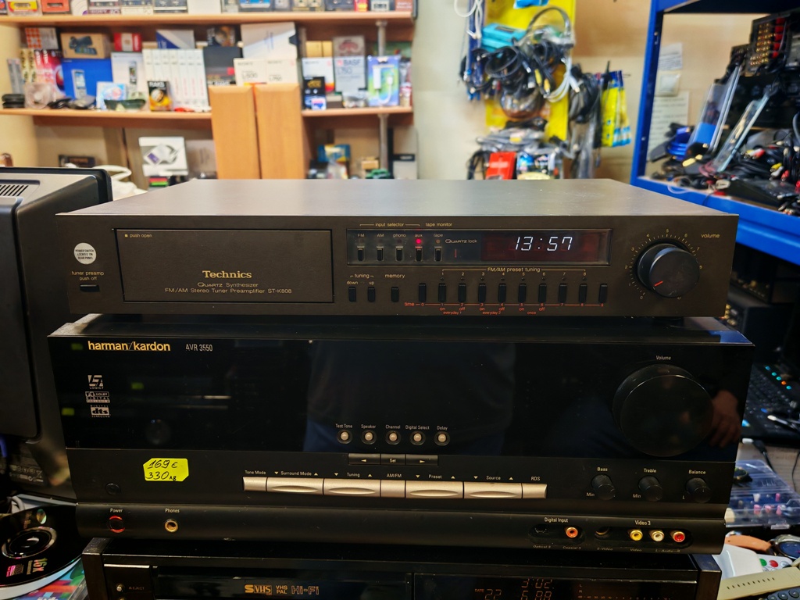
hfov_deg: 65.3
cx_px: 400
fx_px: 624
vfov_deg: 51.4
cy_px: 300
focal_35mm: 27
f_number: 1.9
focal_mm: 6.67
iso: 500
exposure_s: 1/25
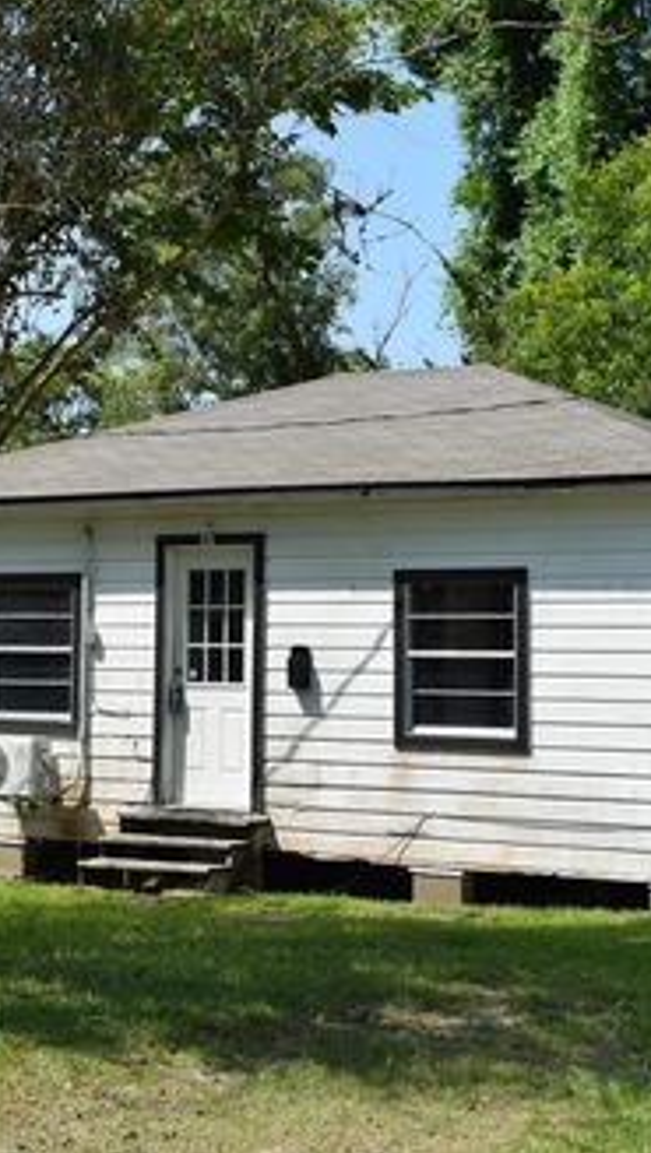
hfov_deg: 18.0
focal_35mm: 67
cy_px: 575
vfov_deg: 31.4
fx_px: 2052
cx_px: 250
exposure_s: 1/400
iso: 200
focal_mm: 28
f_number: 10
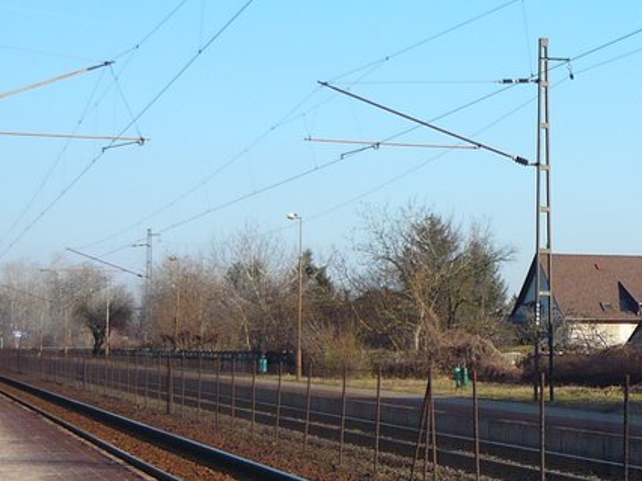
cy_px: 348
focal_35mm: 93
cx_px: 647
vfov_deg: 15.8
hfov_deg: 20.4
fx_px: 1724
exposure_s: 1/125
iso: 100
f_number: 8
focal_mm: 5.5
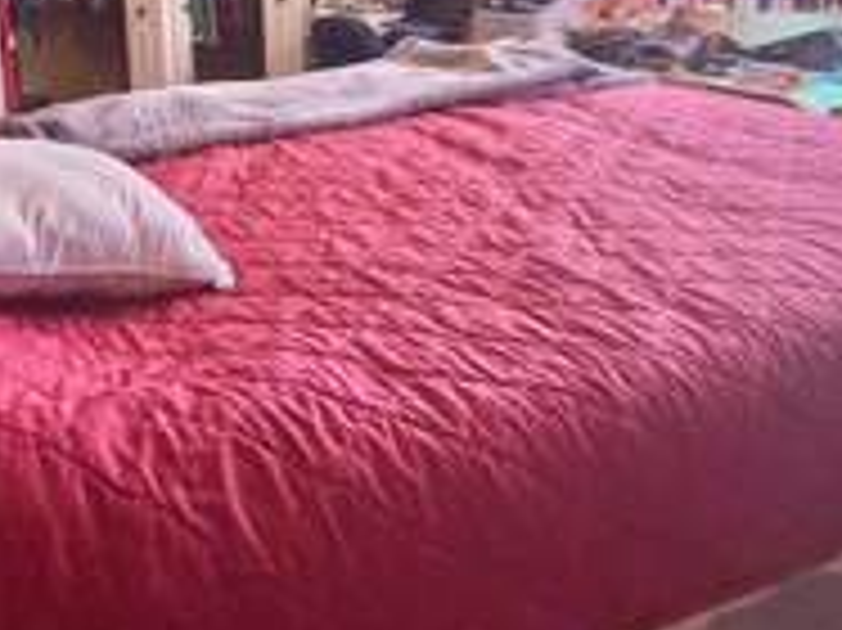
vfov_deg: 37.6
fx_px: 875
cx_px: 203
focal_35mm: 36
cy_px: 90
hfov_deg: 49.2
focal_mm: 2.22
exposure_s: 1/60
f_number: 2.2
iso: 250
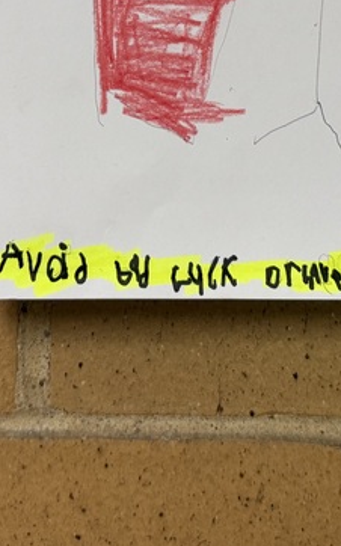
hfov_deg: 18.1
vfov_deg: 26.9
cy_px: -14
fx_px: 1071
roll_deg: -0.9
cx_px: 178
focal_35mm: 72
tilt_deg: +0.7
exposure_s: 1/60
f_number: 1.78
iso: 160
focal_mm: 6.76
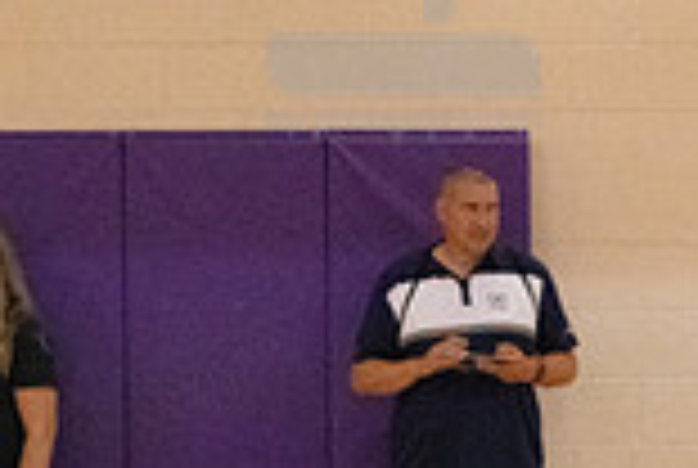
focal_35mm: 299
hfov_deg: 6.8
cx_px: 1045
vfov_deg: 4.6
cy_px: 596
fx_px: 5808
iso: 10000
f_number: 4
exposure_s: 1/800
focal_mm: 80
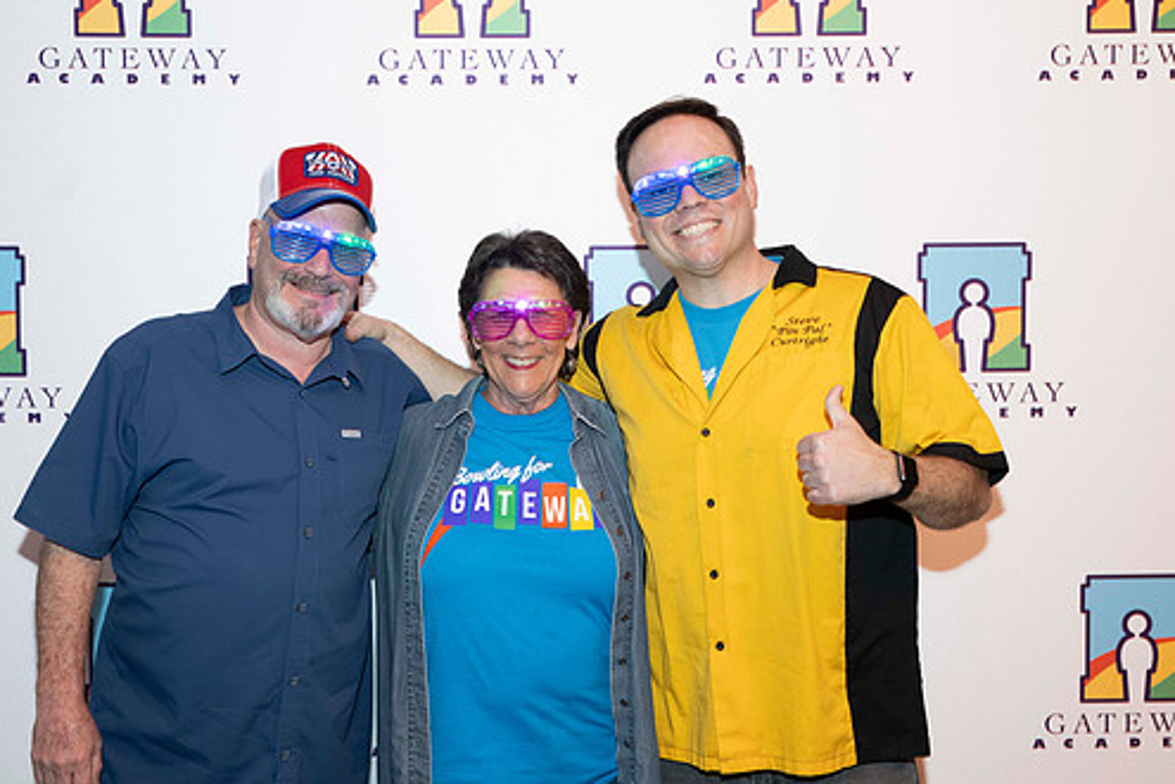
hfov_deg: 47.4
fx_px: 1338
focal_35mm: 41
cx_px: 558
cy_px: 429
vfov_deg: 32.6
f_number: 5.6
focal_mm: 35
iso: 800
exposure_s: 1/50
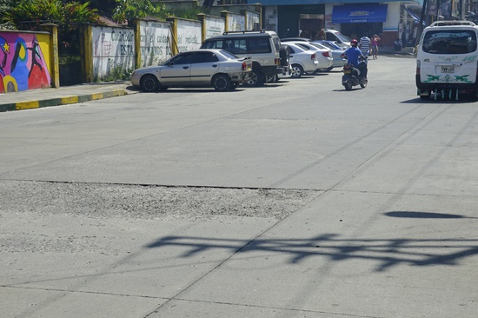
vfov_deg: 21.2
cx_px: 217
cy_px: 196
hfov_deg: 31.4
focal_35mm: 64
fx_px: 849
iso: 100
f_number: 11
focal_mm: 44
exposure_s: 1/160
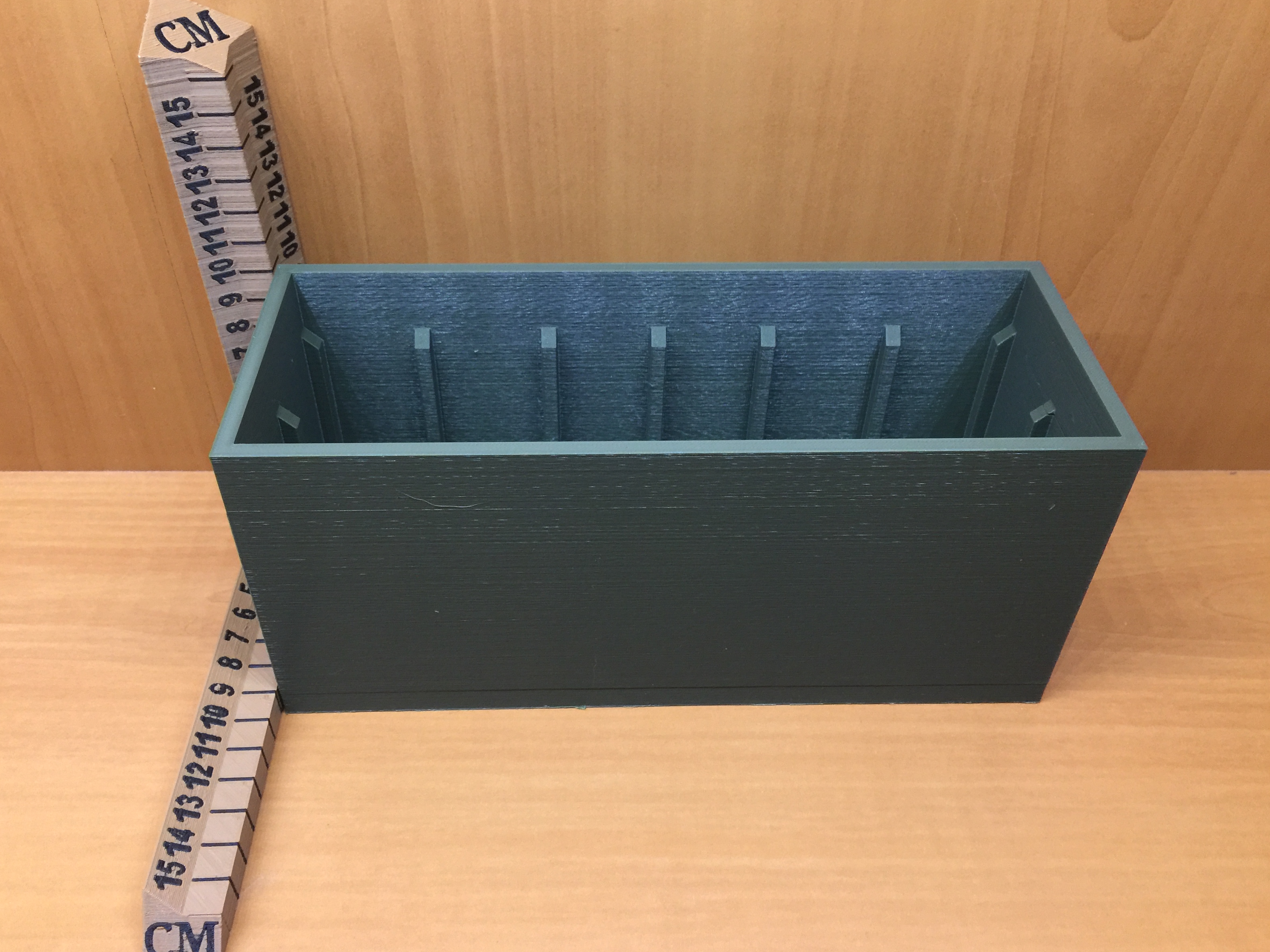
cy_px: 482
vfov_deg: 46.8
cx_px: 614
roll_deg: -1.2
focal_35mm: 30
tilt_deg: -42.7
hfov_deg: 60.0
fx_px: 1101
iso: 100
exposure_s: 1/15
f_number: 2.2
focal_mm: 4.15
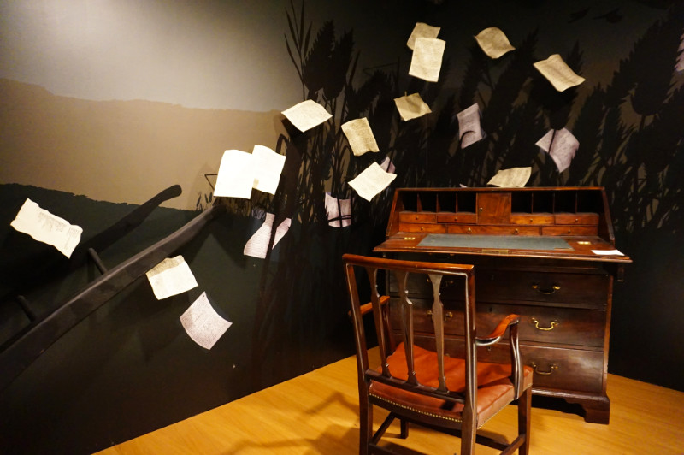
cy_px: 228
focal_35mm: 24
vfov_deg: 53.1
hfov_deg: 73.8
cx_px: 342
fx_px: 456
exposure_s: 1/30
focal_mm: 16
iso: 3200
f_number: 3.5
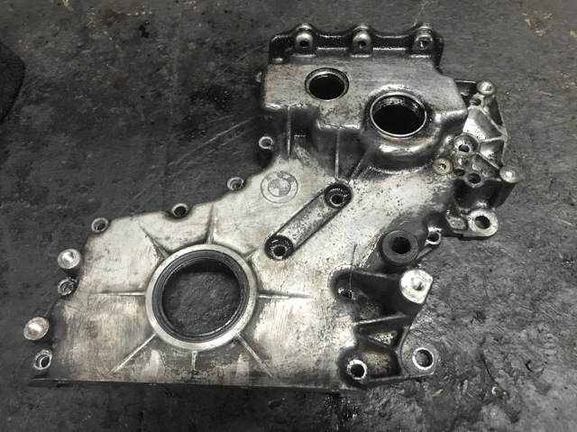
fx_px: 466
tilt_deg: -64.0
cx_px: 288
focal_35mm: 28
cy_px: 216
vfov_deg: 49.7
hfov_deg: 63.5
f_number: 1.8
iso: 100
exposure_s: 1/8
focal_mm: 3.99
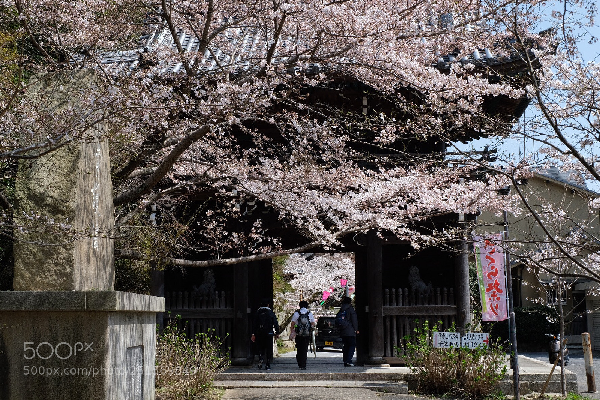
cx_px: 300
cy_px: 200
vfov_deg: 23.4
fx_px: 967
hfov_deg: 34.5
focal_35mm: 58
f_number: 11
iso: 640
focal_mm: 38.7
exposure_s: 1/125
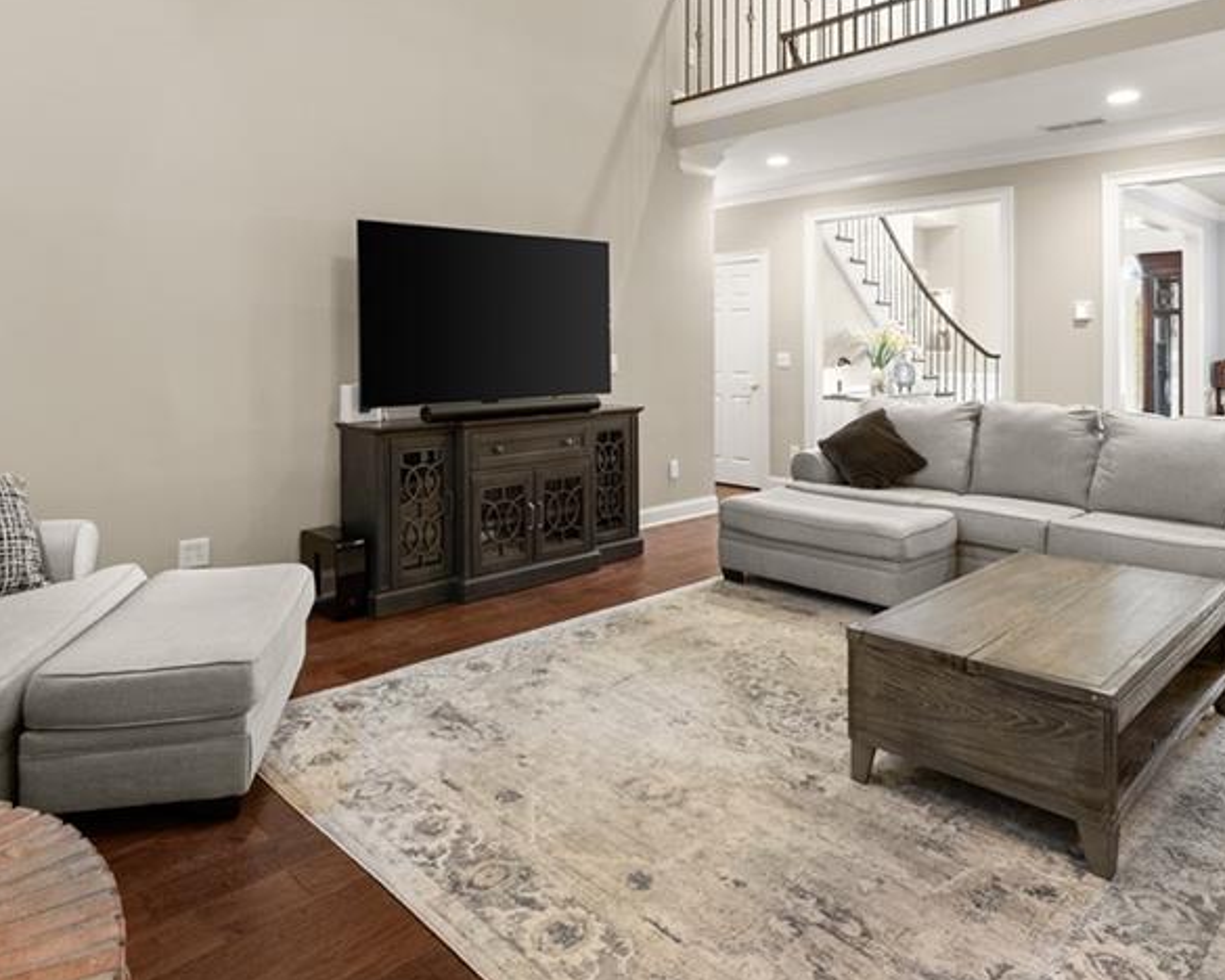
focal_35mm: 23
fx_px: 834
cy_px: 332
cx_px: 616
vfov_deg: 59.6
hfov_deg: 72.6
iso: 640
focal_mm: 14
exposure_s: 1/1.25
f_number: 7.1
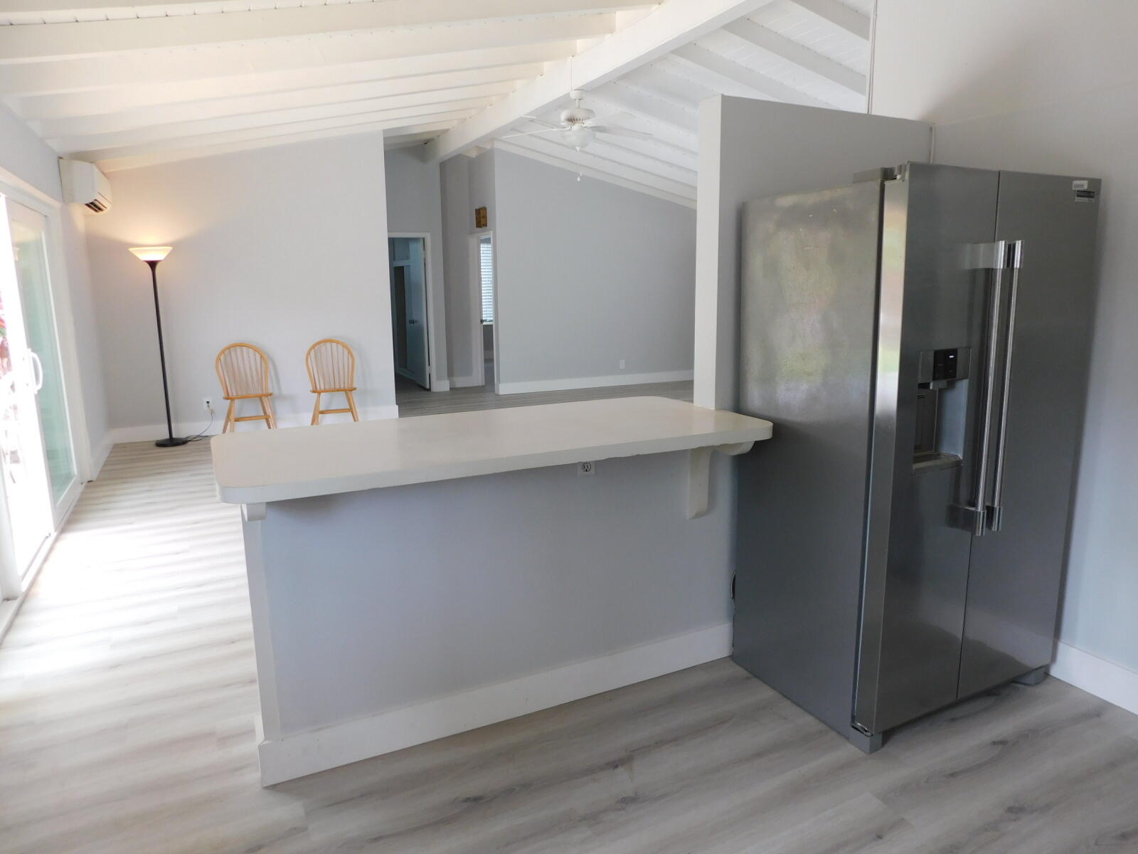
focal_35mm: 23
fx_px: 756
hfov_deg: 73.9
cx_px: 569
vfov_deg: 58.9
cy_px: 427
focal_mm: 4
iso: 125
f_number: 3
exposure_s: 1/40
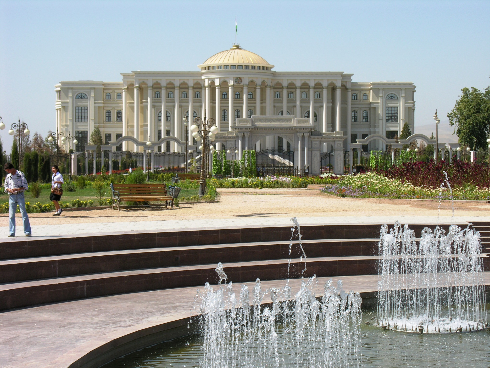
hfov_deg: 22.8
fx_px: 1217
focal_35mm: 86
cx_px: 245
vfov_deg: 17.2
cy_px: 184
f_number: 6.2
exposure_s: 1/220
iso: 50
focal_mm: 21.8
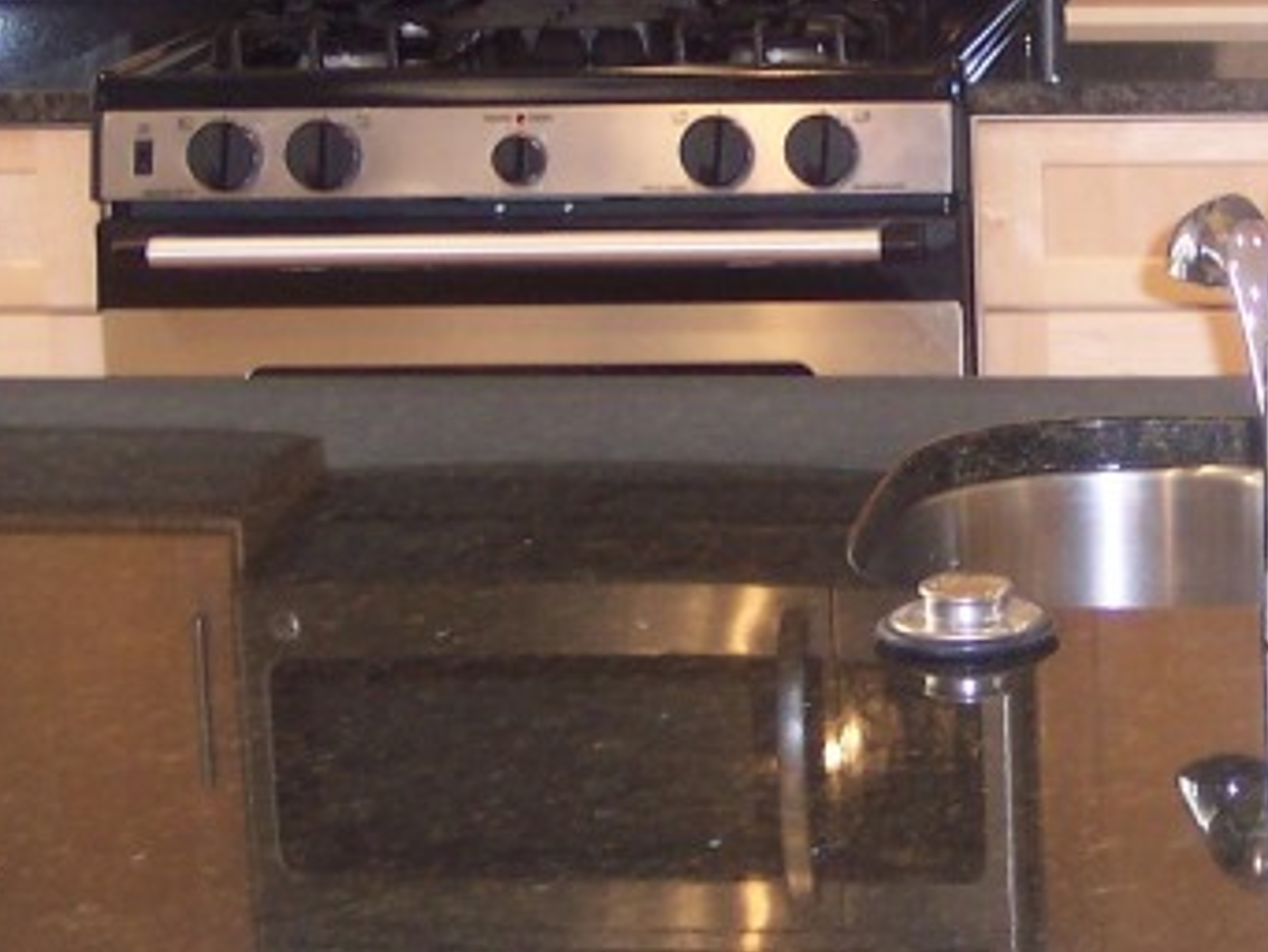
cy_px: 296
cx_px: 1197
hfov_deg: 17.0
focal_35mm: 114
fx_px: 4177
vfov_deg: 13.0
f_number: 2.8
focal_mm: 8
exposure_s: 1/30
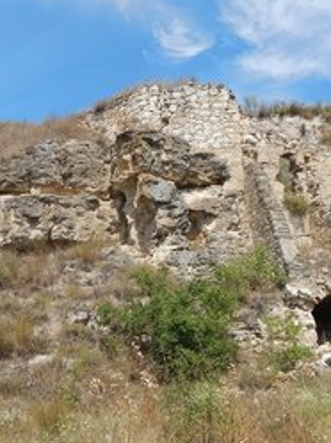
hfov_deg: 38.6
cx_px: 166
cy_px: 228
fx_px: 473
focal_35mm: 37
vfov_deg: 50.2
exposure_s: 1/500
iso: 125
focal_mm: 4
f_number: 6
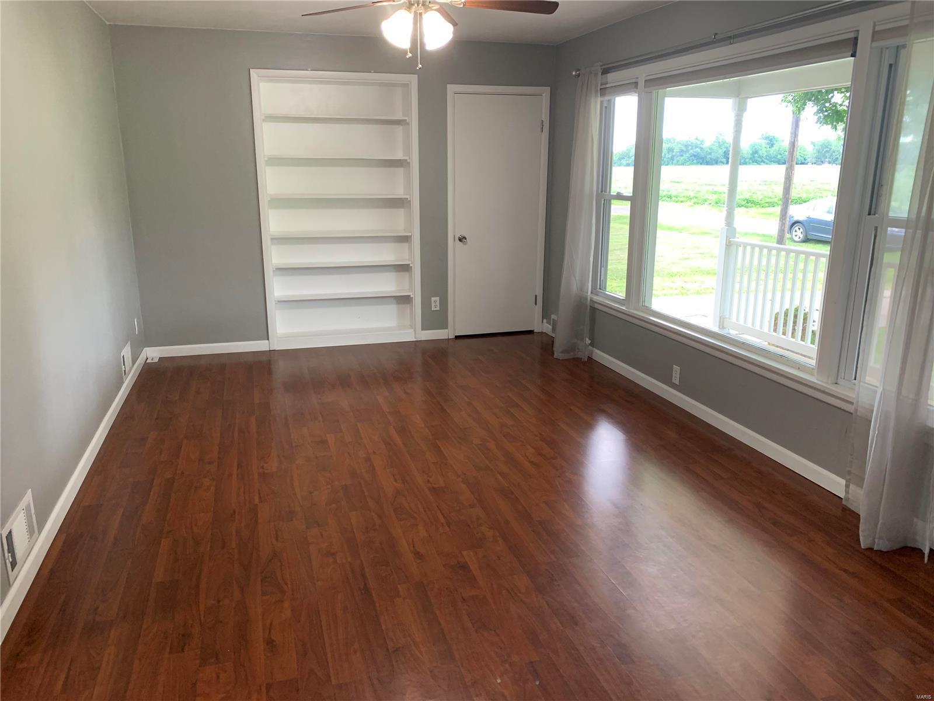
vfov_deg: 53.1
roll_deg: +0.3
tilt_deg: -17.1
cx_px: 467
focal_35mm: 26
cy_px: 350
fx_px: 702
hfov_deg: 67.3
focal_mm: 4.25
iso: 125
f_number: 1.8
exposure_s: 1/60
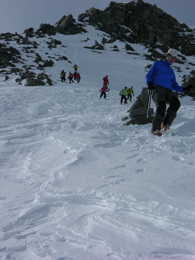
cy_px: 130
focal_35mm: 93
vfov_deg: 21.1
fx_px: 699
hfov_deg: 15.9
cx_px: 98
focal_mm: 23.7
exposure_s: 1/663
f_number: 7.1
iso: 50
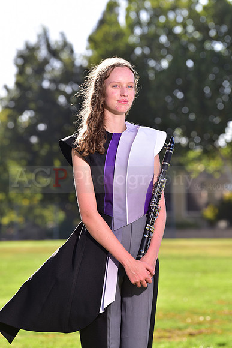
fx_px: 1594
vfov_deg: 12.4
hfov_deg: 8.3
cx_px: 116
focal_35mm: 165
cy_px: 174
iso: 100
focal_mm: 165
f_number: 5.6
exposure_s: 1/200
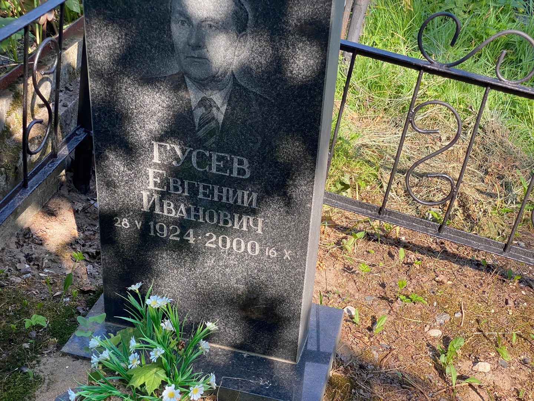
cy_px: 200
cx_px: 267
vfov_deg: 28.0
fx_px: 802
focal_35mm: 52
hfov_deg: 36.8
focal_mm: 6
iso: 20
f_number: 2
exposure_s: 1/228
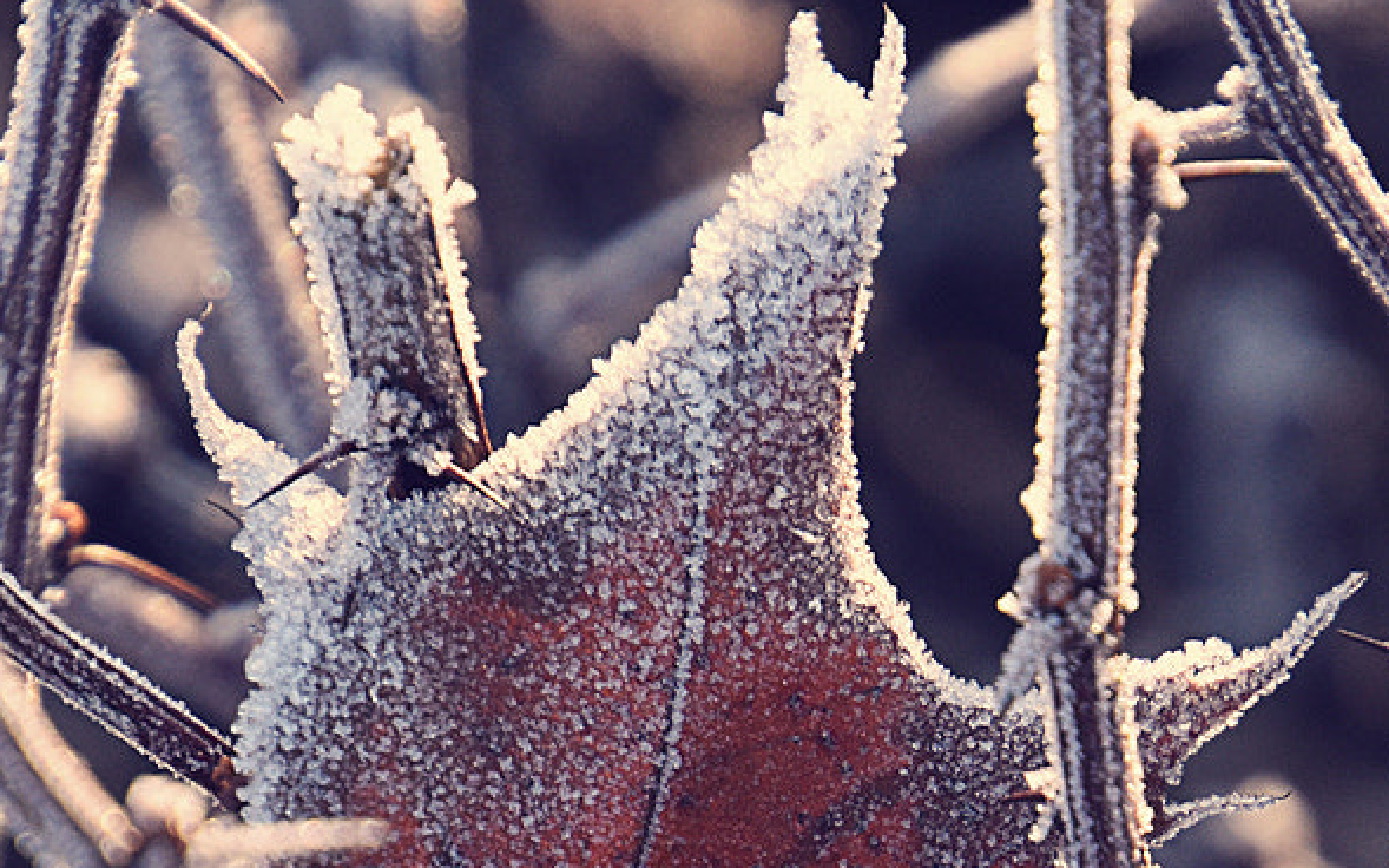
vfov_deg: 2.1
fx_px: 23581
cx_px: 781
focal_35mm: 623
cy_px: 851
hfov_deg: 3.4
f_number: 8
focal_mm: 150
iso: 400
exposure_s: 1/200
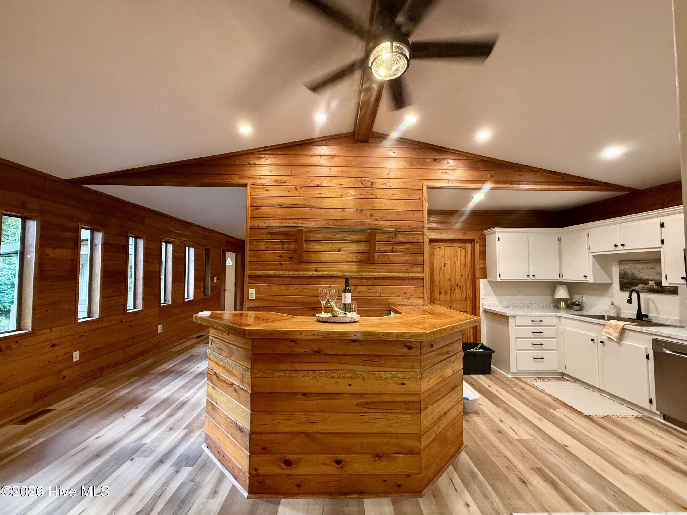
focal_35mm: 14
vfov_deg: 85.7
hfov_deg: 102.1
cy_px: 258
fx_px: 278
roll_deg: -0.8
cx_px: 344
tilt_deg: +3.6
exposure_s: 1/60
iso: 500
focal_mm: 2.22
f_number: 2.2
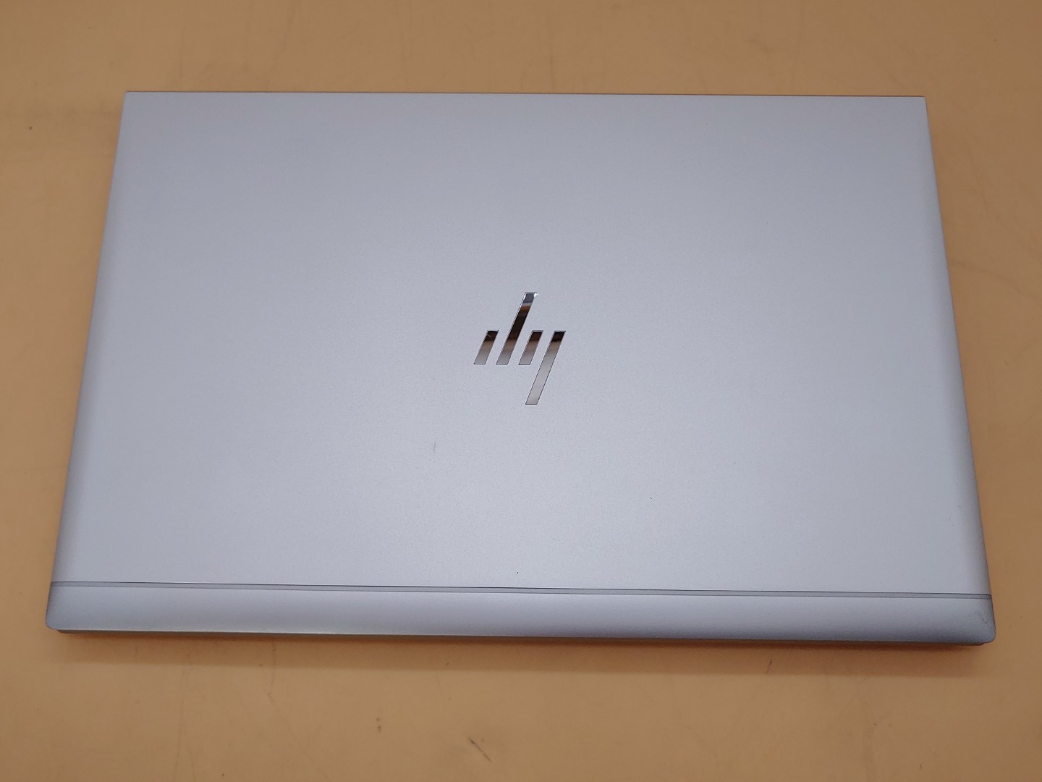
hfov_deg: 58.4
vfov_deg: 45.4
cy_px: 391
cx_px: 521
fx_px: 933
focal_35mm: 31
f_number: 1.8
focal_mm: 4.36
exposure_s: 1/238
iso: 50
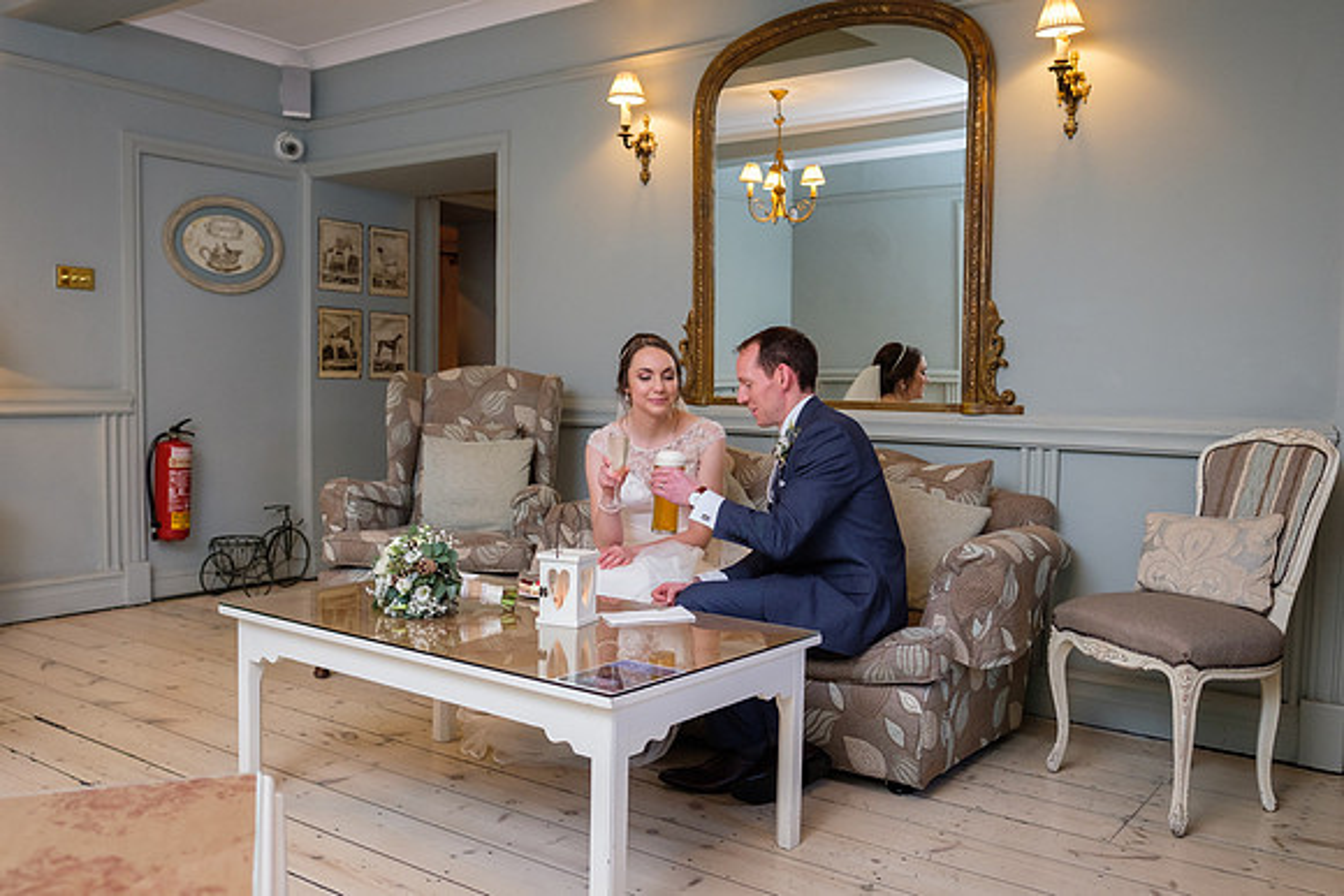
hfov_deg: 64.3
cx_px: 702
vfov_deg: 45.5
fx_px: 1069
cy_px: 457
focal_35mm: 29
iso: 1600
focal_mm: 16
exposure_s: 1/125
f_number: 2.8
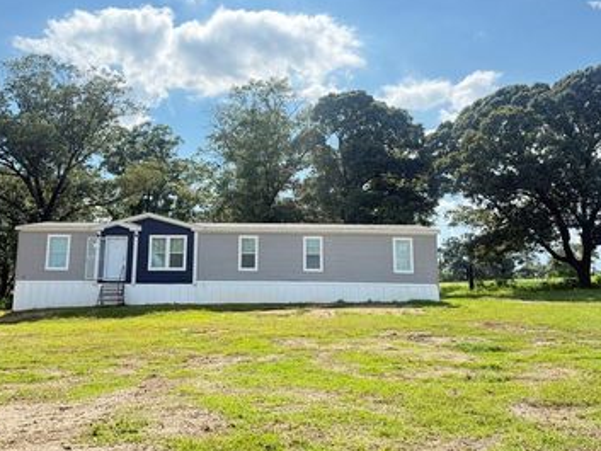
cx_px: 267
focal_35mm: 34
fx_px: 591
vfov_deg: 41.7
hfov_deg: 53.8
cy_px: 198
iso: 100
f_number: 1.78
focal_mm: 6.76
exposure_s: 1/2801
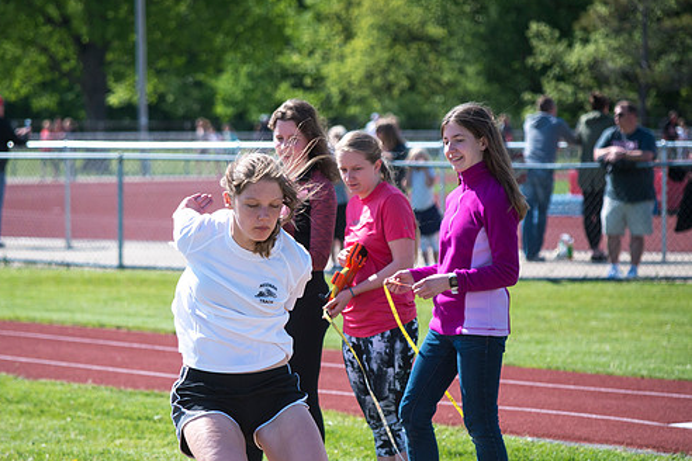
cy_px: 265
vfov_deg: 6.3
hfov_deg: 9.4
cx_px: 286
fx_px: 4190
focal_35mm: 218
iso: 1000
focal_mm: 185
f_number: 6.3
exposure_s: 1/3200
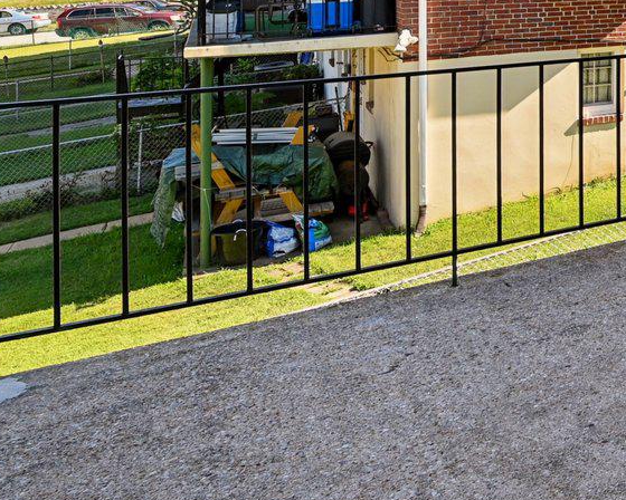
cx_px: 967
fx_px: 889
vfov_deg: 27.9
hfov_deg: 26.4
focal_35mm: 48
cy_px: -84
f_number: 8
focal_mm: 14
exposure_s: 1/60
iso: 100
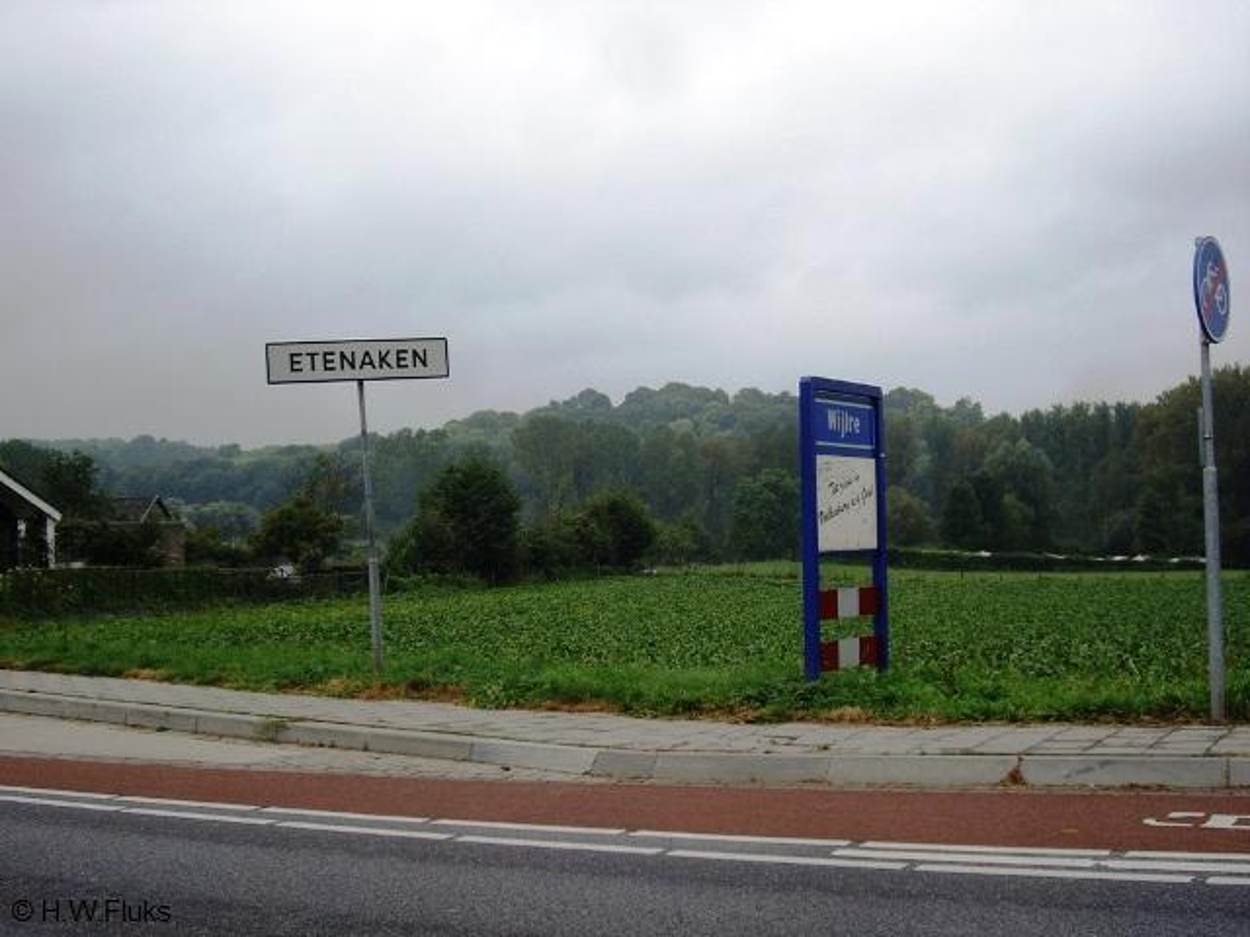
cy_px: 468
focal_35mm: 46
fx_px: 1661
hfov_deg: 41.2
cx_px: 625
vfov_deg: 31.5
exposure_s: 1/400
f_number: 3.1
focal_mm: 9.6
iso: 64
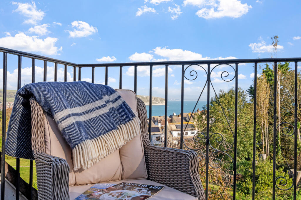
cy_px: 100
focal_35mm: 36
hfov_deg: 52.6
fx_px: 304
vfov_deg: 36.5
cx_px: 150
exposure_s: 1/250
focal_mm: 17
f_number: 11
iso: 250
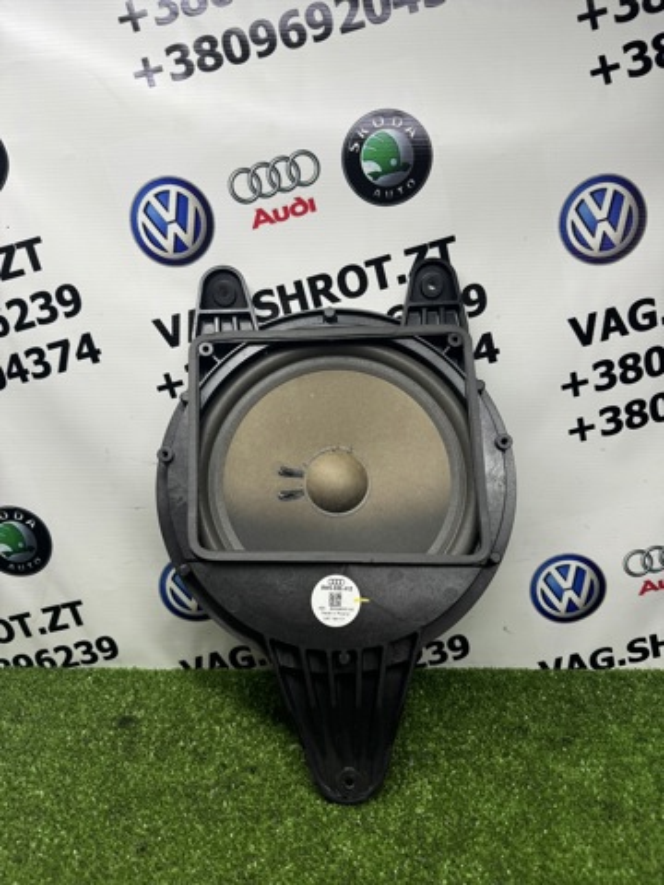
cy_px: 442
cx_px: 332
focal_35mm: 24
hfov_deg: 56.8
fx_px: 614
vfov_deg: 71.6
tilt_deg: -13.2
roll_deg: -0.3
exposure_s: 1/153
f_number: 1.78
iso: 64
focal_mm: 6.76
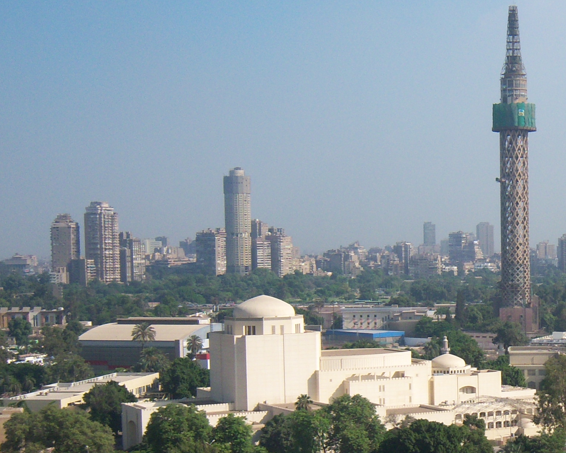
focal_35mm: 83
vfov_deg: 18.4
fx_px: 1391
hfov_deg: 22.0
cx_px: 588
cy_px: 347
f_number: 4.8
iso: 80
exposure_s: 1/500
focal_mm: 7.5
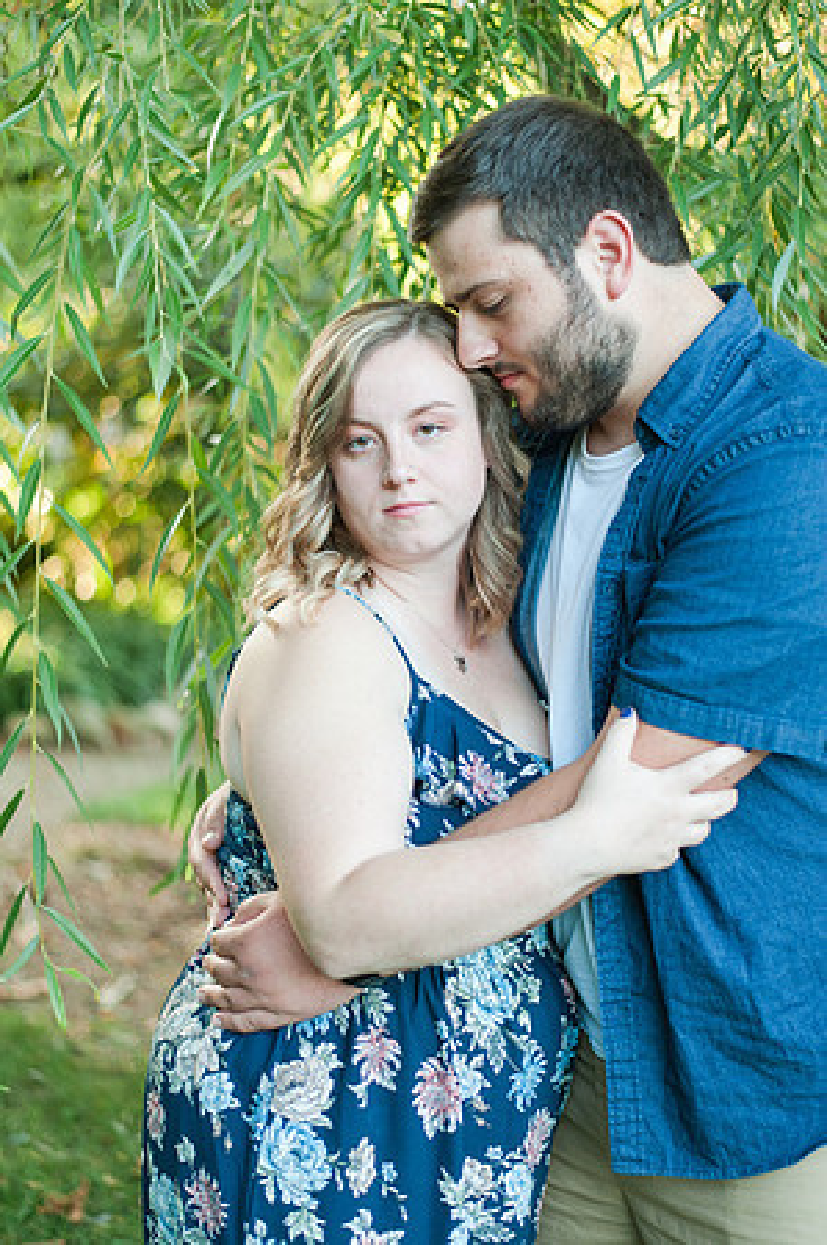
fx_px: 1727
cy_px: 622
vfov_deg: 39.6
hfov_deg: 26.9
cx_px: 414
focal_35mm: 50
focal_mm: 50
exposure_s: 1/500
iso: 640
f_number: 1.8
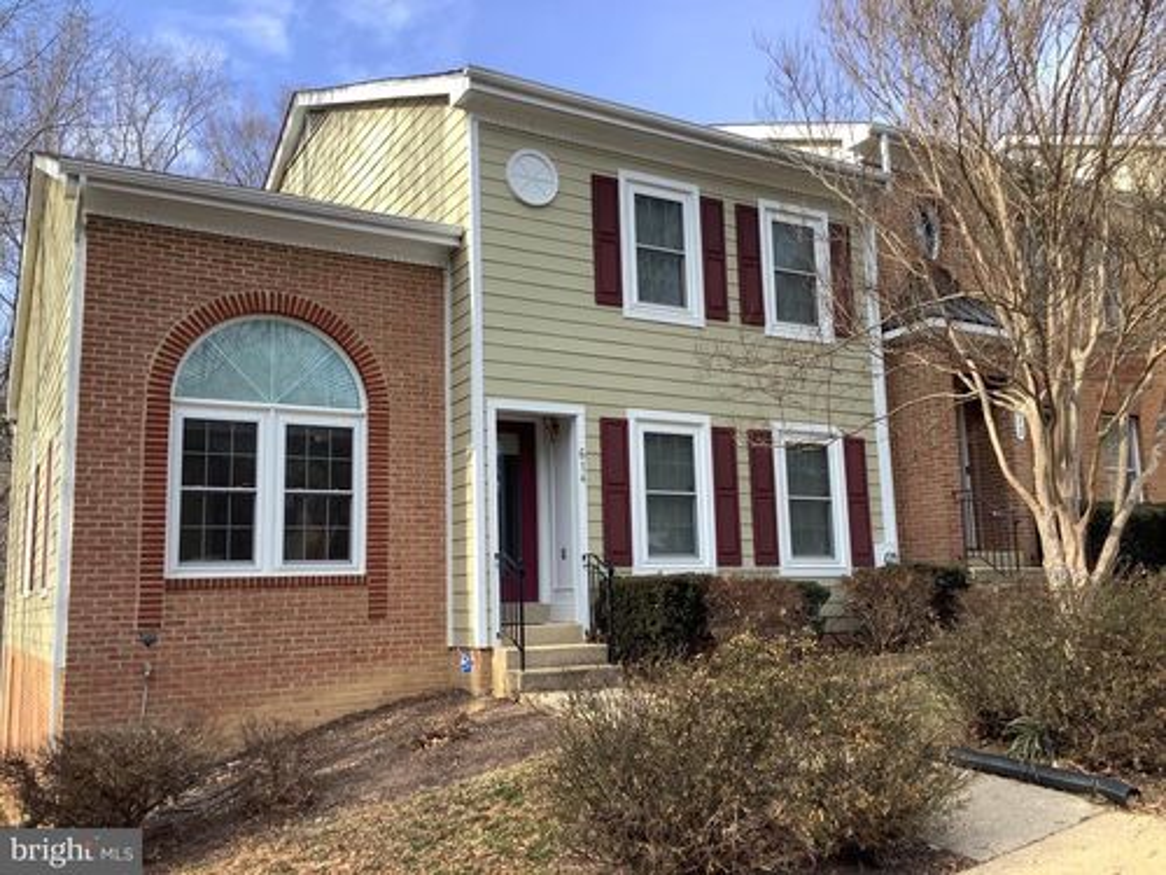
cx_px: 583
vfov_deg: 45.4
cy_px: 438
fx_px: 1044
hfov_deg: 58.4
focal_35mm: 31
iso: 25
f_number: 2.4
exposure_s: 1/405
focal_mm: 3.3
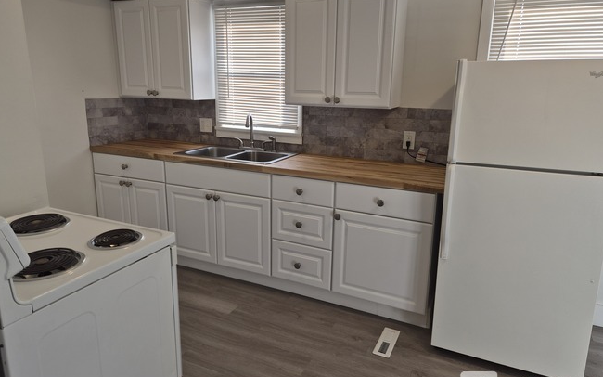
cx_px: 301
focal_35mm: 25
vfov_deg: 49.2
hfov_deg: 72.6
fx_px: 411
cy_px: 176
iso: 32
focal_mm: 5.4
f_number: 1.8
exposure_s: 1/120
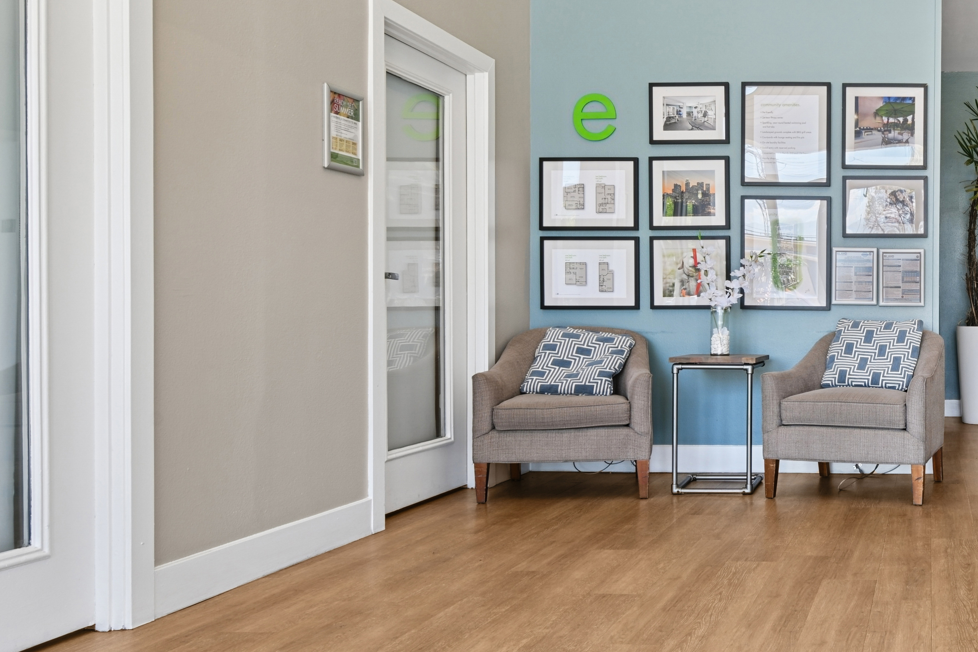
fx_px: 978
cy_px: 302
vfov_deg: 36.9
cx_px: 924
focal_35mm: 36
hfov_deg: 46.5
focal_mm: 16
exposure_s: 1/6
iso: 100
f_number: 11
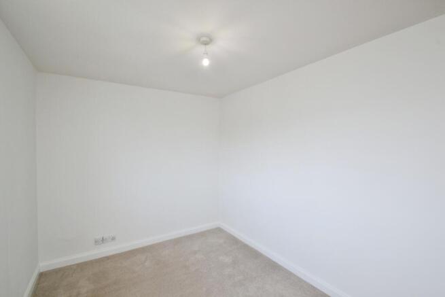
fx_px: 185
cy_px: 148
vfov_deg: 77.4
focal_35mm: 15
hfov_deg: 100.4
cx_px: 222
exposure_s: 1/25
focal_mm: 10
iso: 360
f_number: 9
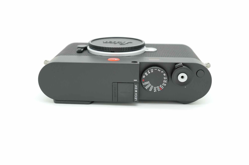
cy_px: 82
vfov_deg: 31.1
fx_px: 297
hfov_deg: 45.5
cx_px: 124
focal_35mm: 43
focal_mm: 43
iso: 800
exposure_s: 1/60
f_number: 9
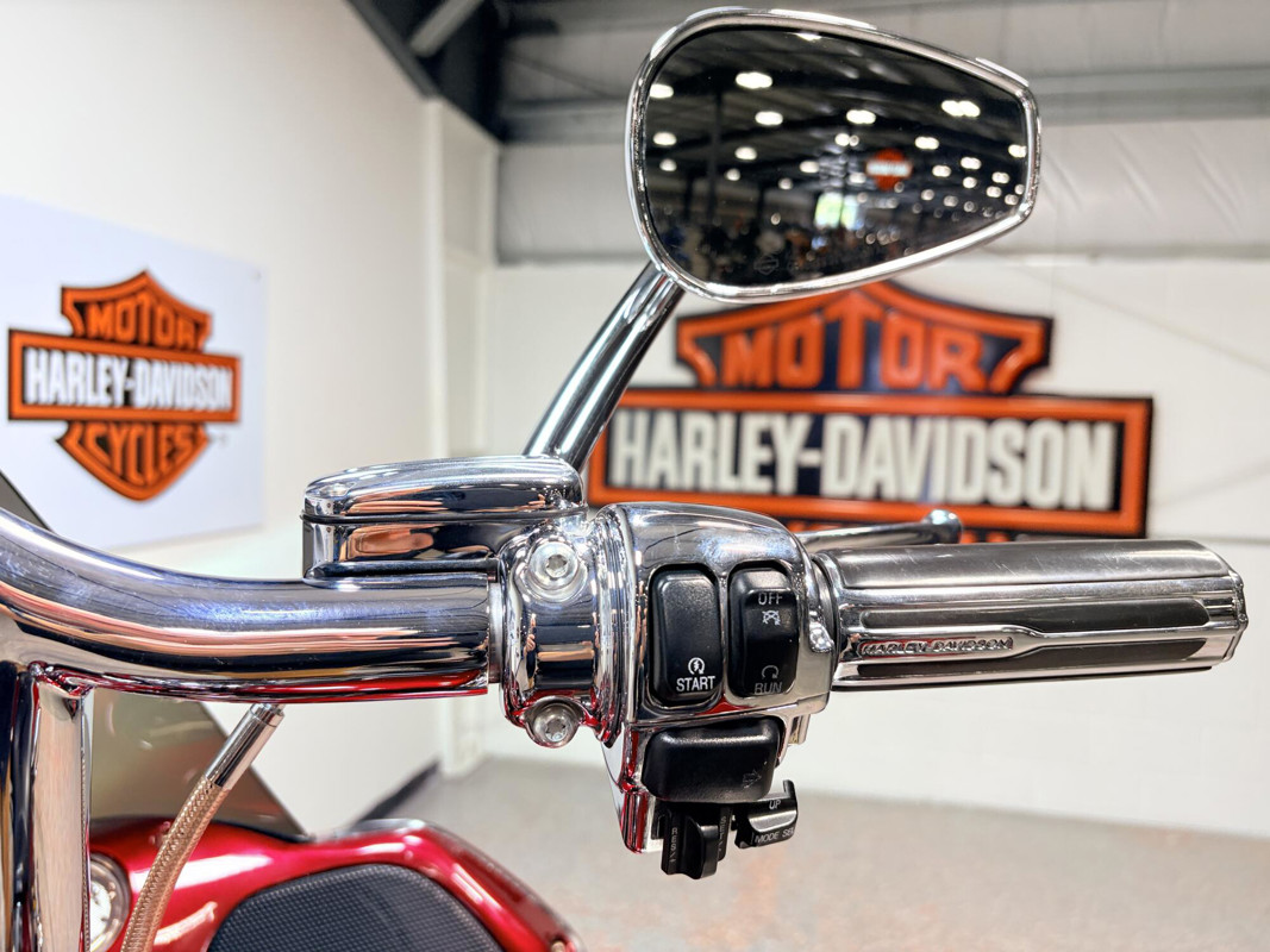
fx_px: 954
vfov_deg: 53.1
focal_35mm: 26
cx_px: 635
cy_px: 476
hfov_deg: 67.3
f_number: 1.6
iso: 80
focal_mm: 5.96
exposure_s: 1/149
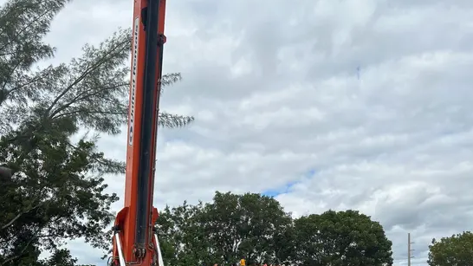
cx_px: 236
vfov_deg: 29.3
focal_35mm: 38
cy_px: 262
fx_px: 477
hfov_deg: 52.8
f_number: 1.5
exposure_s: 1/4630
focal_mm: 5.7
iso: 50
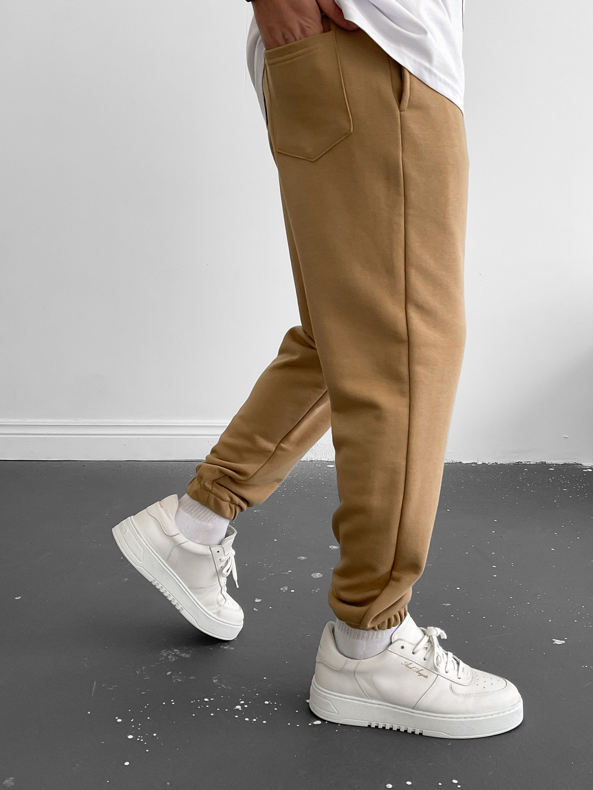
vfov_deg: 55.2
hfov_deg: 42.9
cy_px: 342
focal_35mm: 33
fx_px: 754
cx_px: 319
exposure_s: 1/120
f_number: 1.8
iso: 50
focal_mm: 3
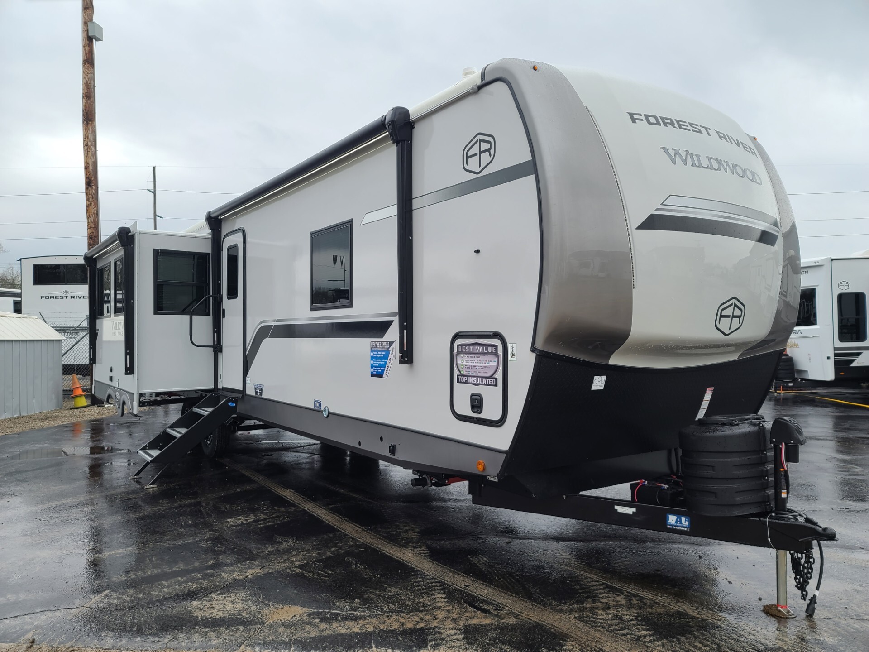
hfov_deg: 69.4
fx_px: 628
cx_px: 434
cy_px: 326
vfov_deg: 54.9
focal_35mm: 25
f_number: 1.8
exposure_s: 1/358
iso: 16
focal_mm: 7
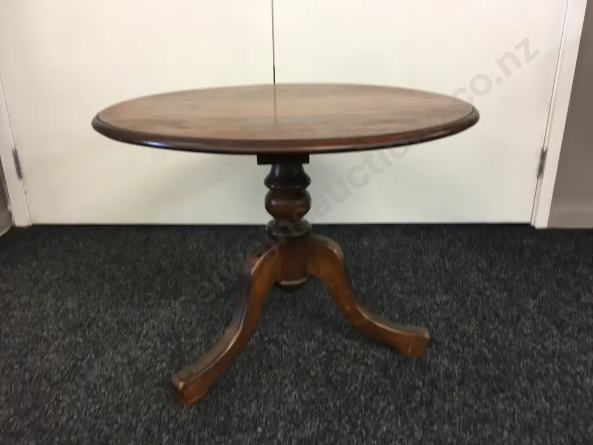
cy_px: 222
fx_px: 497
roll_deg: -0.5
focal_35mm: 29
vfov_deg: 48.2
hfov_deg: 61.7
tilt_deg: -20.9
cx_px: 296
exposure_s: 1/17
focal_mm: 4.15
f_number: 2.2
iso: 50
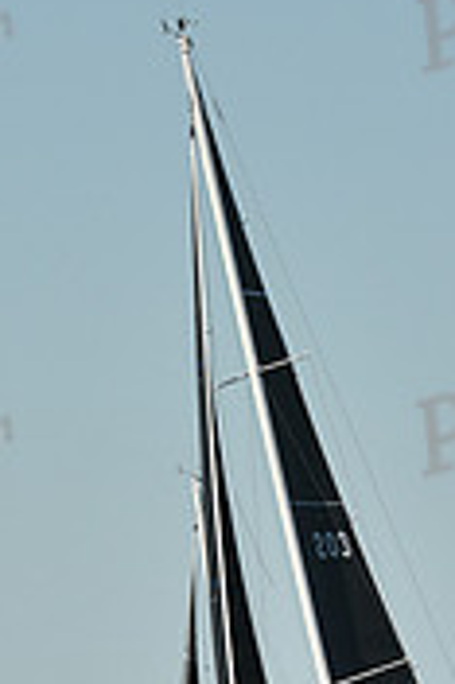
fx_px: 12517
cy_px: 229
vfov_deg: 3.1
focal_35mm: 659
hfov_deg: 2.1
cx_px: 216
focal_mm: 200
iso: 250
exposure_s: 1/1250
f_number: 7.1
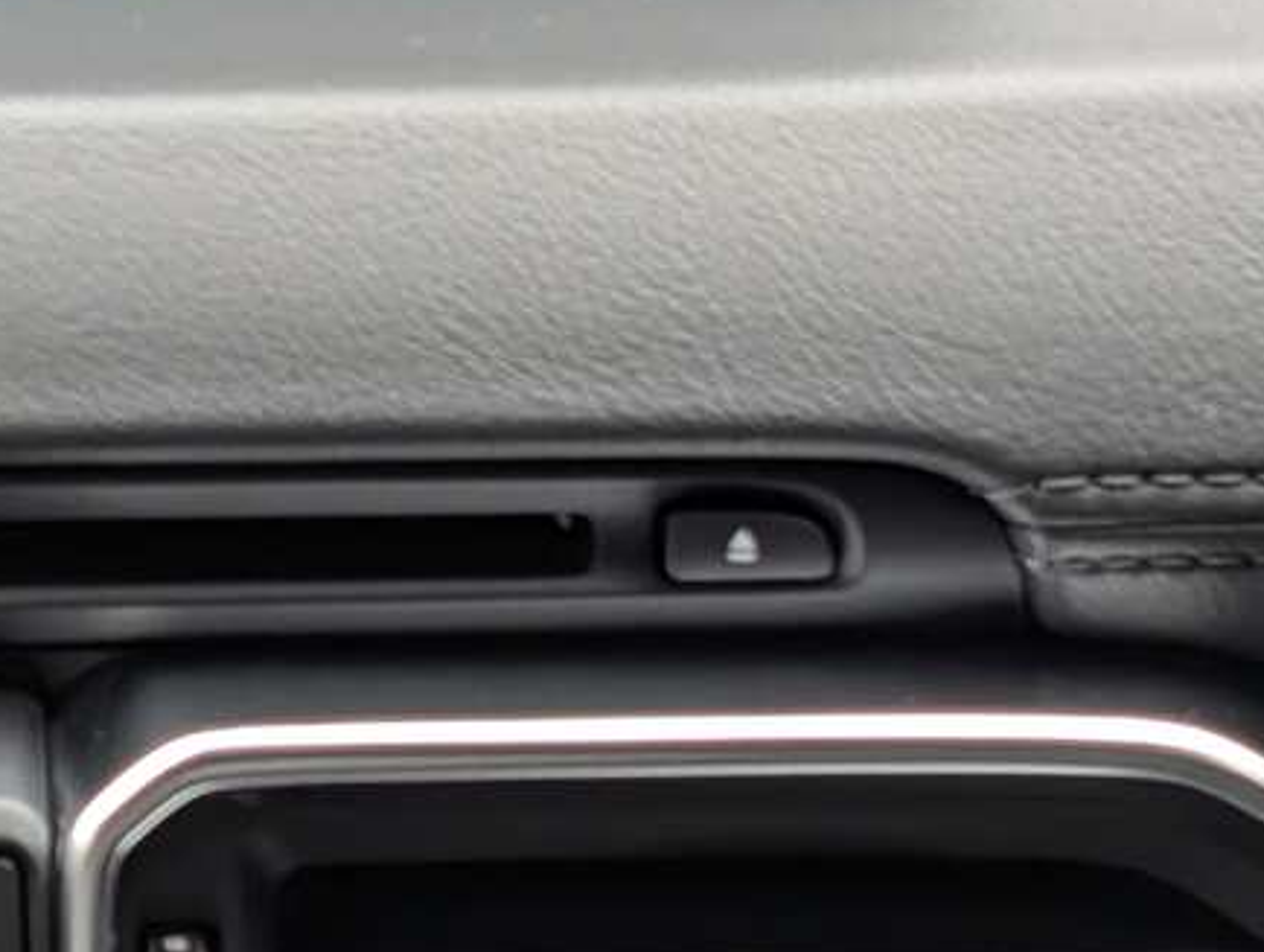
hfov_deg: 12.3
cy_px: 99
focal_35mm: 158
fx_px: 5779
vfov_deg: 9.4
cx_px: -76
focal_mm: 6.9
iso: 180
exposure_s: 1/100
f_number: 1.68
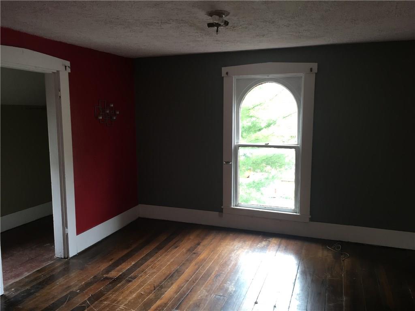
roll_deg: -0.2
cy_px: 156
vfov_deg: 48.2
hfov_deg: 61.7
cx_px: 208
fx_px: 348
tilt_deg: -6.8
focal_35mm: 29
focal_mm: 4.15
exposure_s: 1/30
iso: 50
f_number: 2.2
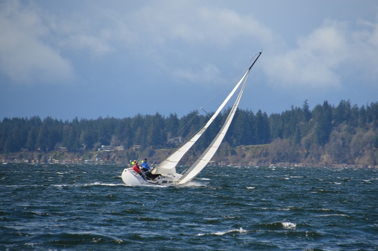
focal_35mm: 375
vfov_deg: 3.7
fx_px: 3930
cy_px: 126
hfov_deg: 5.5
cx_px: 189
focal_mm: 250
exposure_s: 1/800
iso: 200
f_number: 7.1
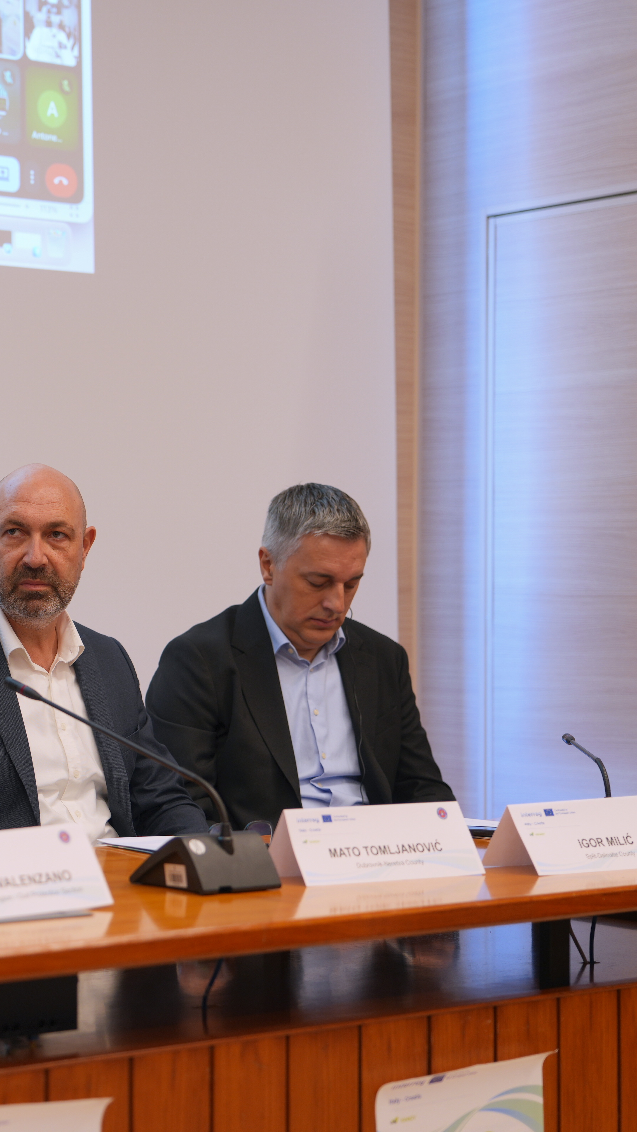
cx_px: -158
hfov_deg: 16.2
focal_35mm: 71
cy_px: 573
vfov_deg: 29.7
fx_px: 2132
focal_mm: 42
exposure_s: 1/50
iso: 100
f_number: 2
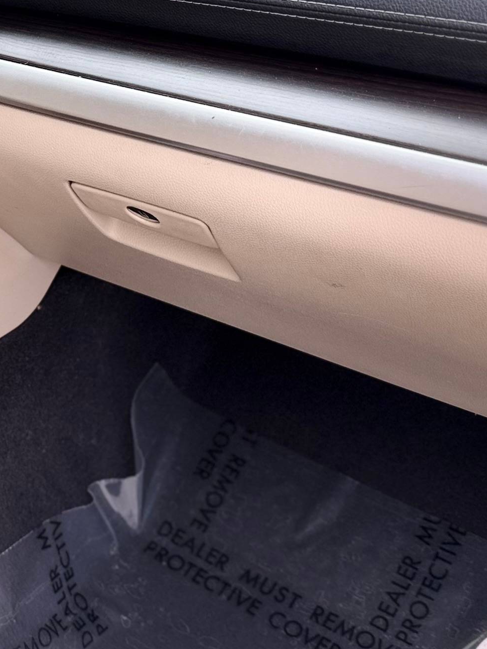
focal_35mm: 74
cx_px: -98
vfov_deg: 25.6
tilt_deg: -17.7
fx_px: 1388
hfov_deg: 18.8
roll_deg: -0.1
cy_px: 78
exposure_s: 1/154
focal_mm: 6.76
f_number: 1.78
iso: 64
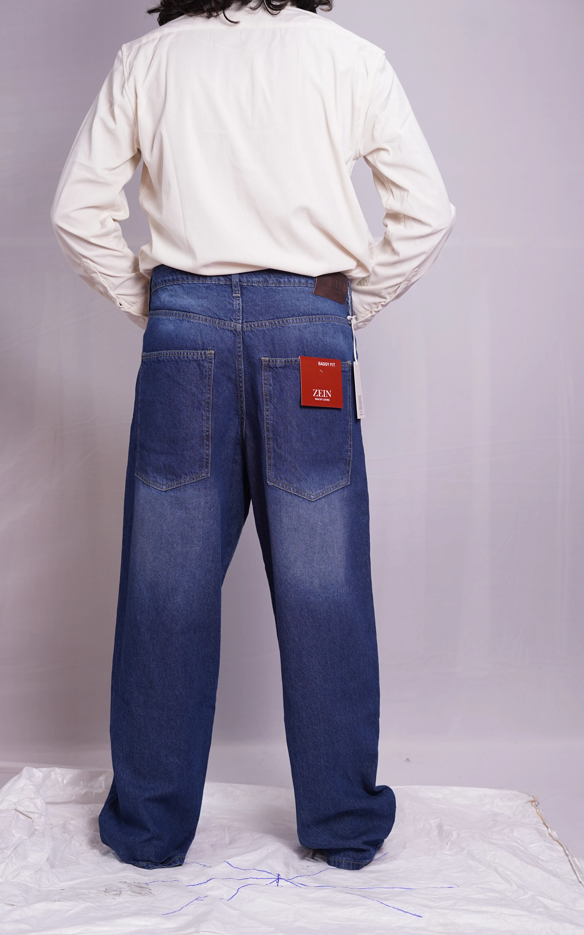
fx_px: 1299
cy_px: 468
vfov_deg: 39.6
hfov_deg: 25.3
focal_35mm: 51
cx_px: 276
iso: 640
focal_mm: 50
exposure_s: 1/100
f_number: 3.5
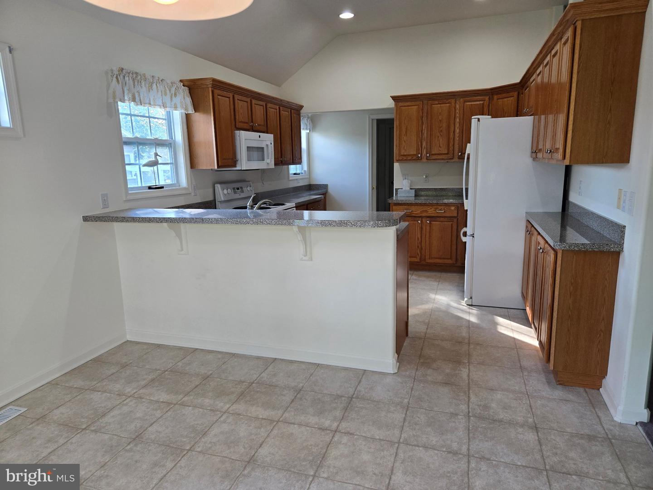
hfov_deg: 73.9
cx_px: 326
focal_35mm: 23
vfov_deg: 58.9
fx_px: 434
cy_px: 245
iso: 64
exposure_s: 1/120
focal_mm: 5.4
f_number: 1.8
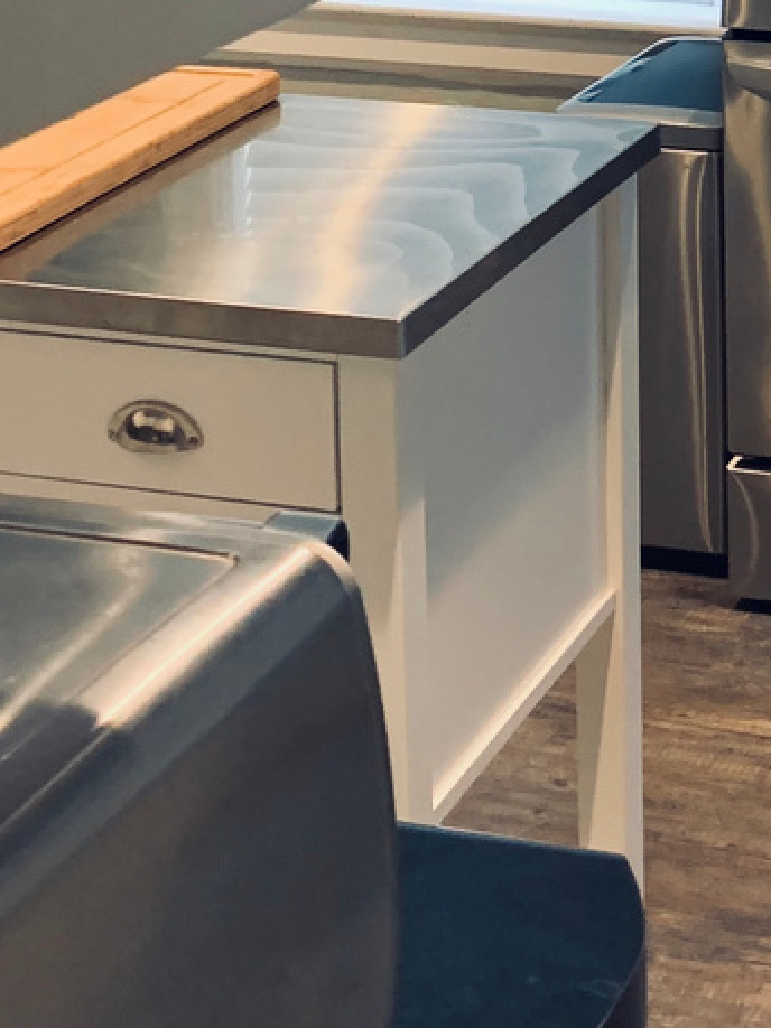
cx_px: 825
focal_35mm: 87
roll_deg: +0.6
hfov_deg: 16.5
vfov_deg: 21.5
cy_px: -76
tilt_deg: -10.3
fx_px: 2585
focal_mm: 4.25
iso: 320
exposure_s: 1/40
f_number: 1.8
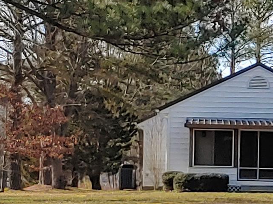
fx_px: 1388
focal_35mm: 176
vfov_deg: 8.4
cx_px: 385
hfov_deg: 10.9
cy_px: 118
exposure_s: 1/1818
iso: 50
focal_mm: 4.23
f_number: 1.5
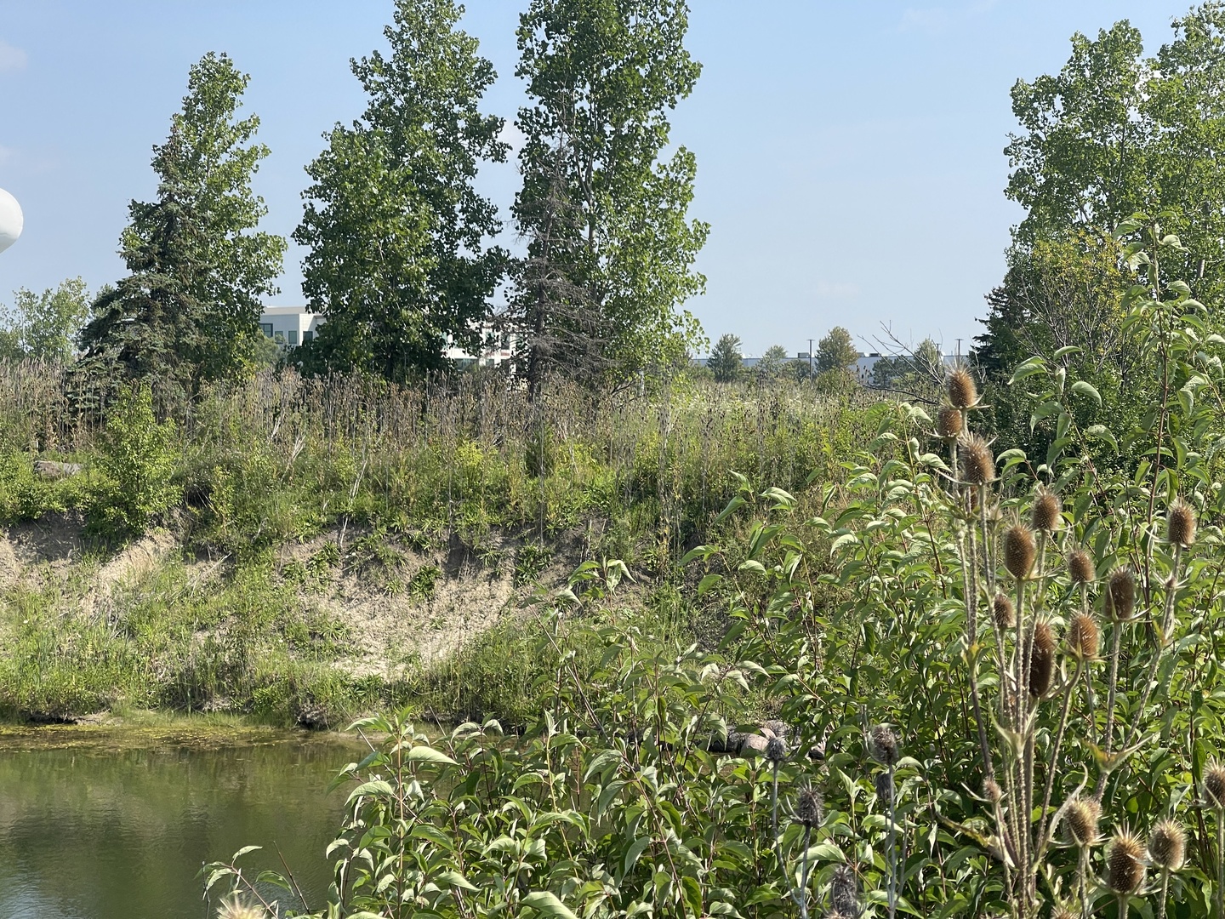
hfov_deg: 30.3
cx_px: 612
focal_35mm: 64
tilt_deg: -2.4
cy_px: 460
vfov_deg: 22.9
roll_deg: -0.8
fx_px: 2265
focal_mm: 7.5
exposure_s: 1/960
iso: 20
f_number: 2.2
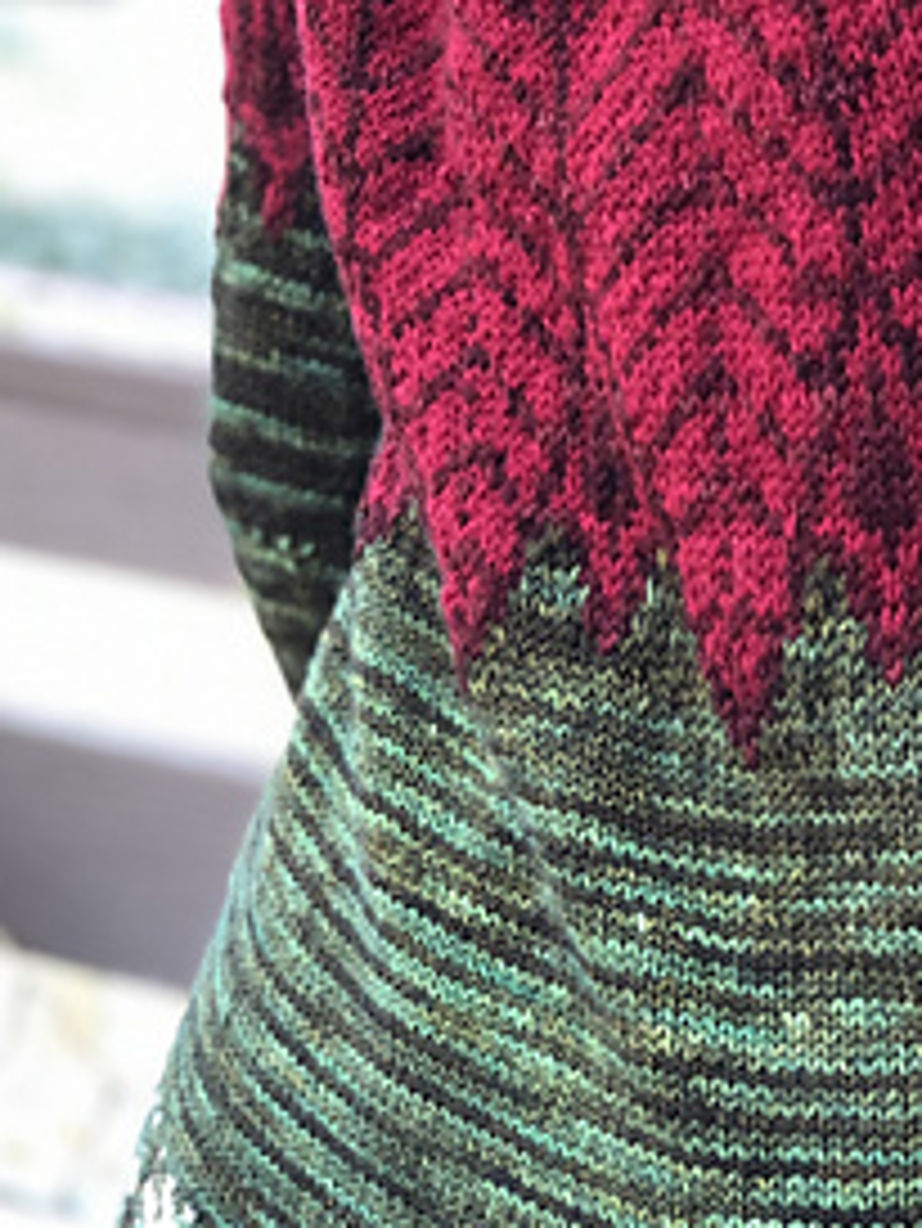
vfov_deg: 16.1
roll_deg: -1.3
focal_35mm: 122
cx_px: 909
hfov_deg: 12.0
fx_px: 4329
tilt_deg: -15.4
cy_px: 468
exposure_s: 1/60
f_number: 2.4
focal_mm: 6
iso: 80
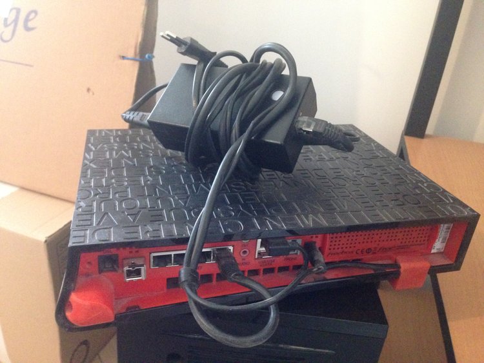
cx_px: 242
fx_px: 462
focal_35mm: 33
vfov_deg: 43.0
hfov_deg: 55.3
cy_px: 182
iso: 800
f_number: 2.4
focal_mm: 4.12
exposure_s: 1/15
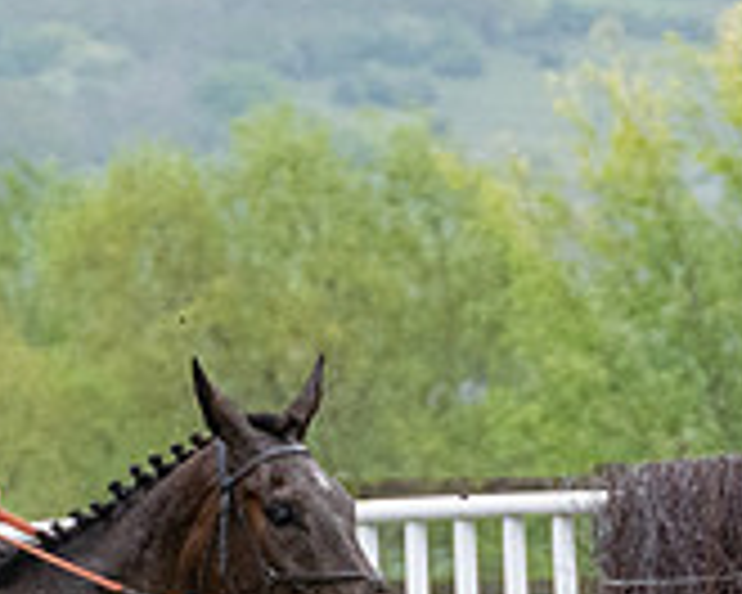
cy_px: 853
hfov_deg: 2.8
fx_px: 15197
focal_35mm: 692
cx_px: 24
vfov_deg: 2.2
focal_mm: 104
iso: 1000
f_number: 4
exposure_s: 1/1250
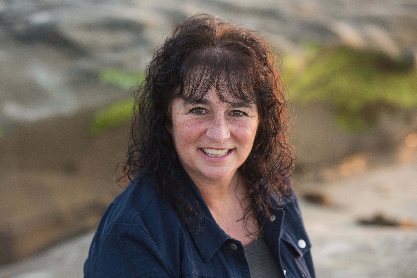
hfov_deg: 18.6
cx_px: 208
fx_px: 1274
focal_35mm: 110
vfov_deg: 12.5
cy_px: 139
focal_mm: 110
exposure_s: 1/125
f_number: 4
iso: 200
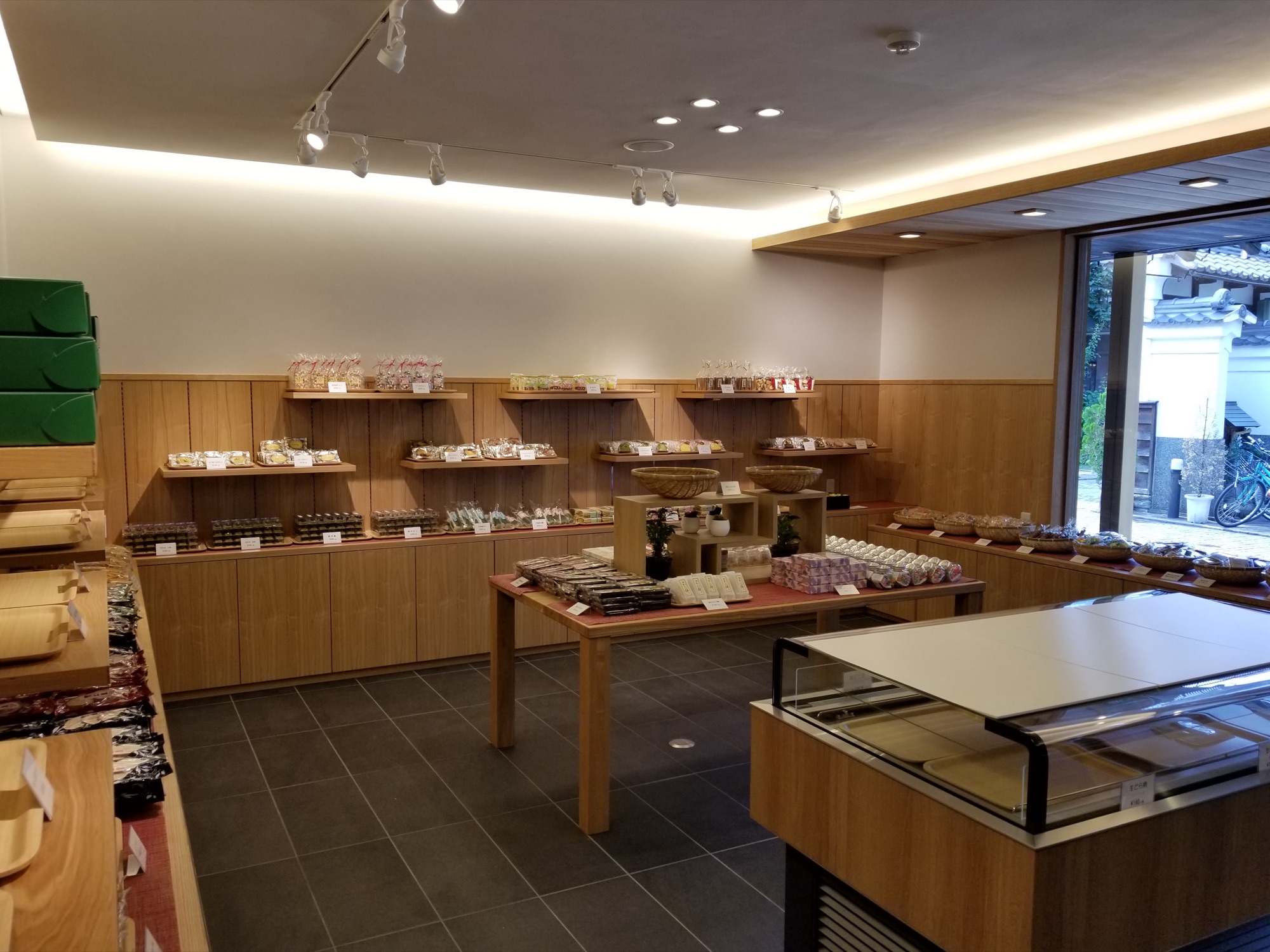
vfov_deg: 53.1
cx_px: 635
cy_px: 476
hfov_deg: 67.3
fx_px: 954
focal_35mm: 26
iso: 50
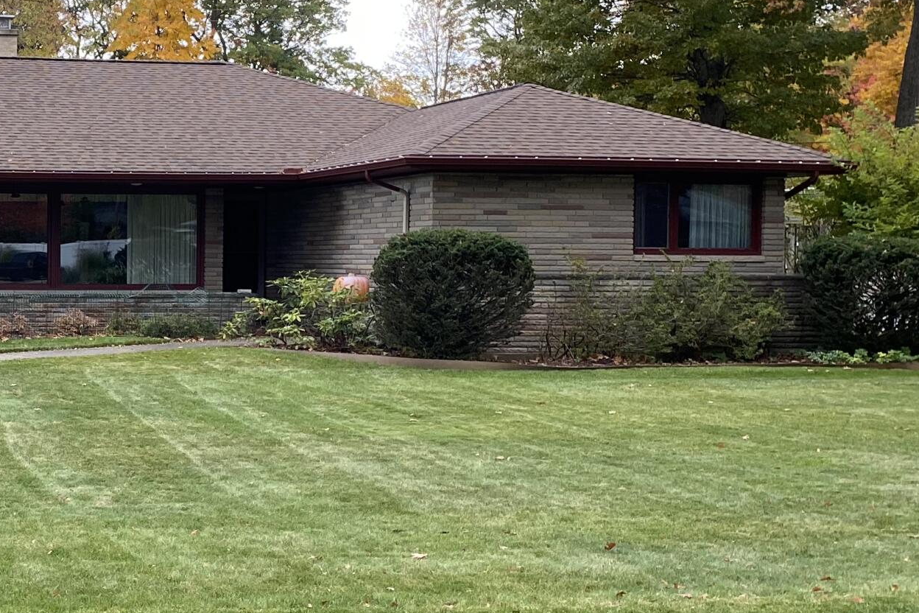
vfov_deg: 20.9
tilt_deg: -1.3
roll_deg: -1.2
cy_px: 284
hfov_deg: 28.8
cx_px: -21
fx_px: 1659
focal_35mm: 65
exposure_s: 1/122
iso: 80
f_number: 1.8
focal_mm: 4.25
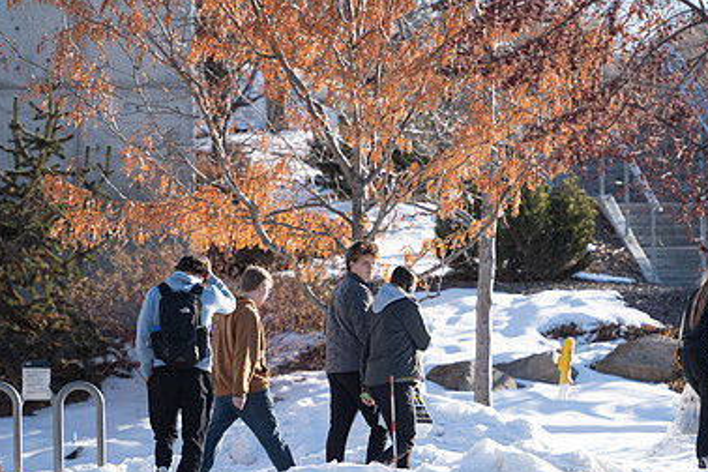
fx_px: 7866
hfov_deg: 5.2
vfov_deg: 3.4
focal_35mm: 400
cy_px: 243
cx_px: 507
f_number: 2.8
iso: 100
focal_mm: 190
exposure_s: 1/1000
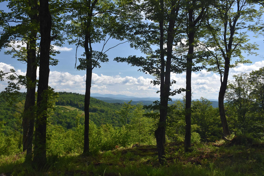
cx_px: 133
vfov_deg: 33.4
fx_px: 293
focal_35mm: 40
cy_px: 87
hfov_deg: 48.5
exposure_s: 1/500
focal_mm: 26
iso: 450
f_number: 8
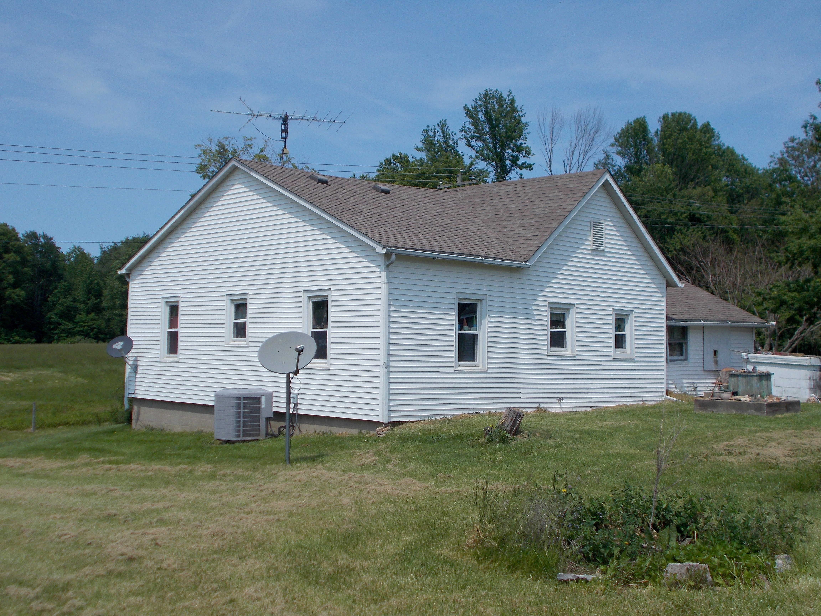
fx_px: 1044
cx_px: 410
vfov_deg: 32.9
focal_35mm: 44
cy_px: 308
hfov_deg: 42.9
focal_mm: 7.9
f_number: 10.6
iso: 80
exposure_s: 1/200
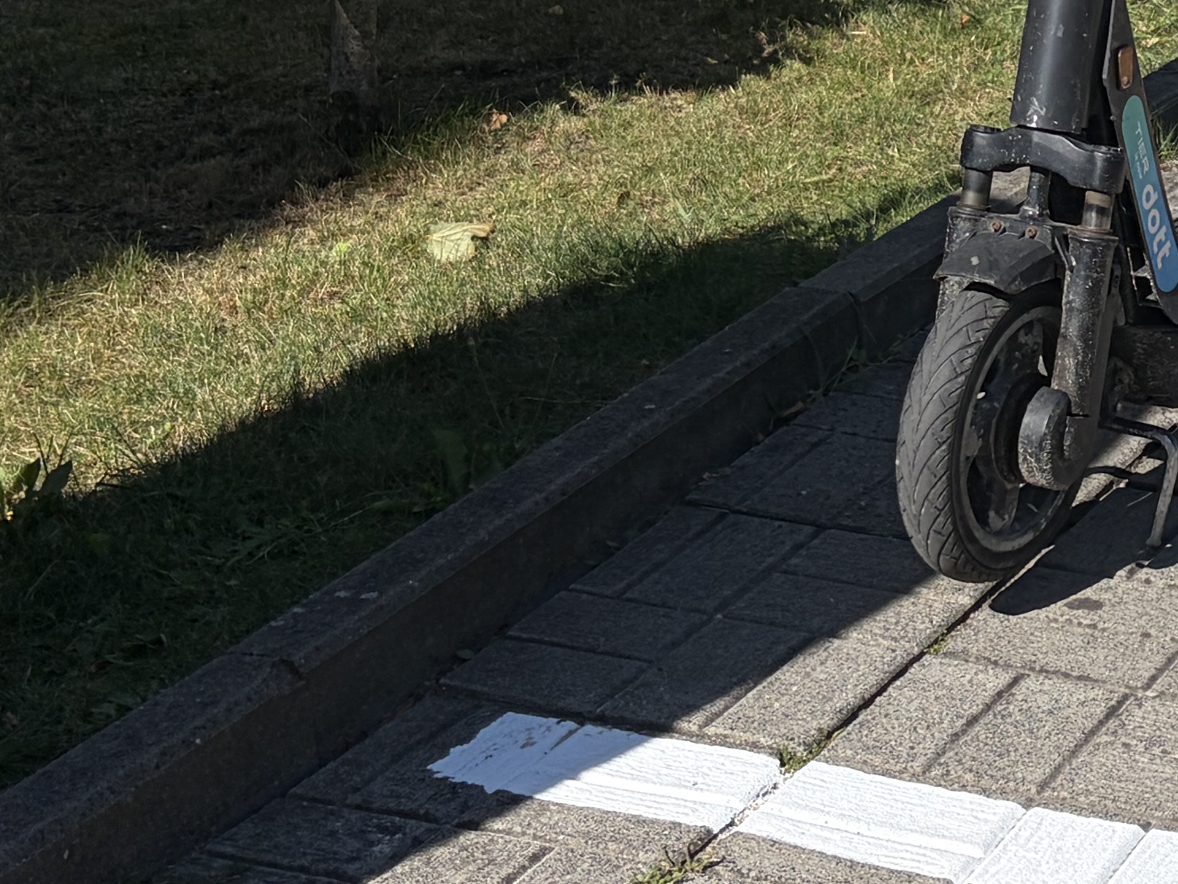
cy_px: 133
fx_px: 3403
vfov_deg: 14.7
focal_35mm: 100
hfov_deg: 18.9
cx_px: 1276
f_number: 1.6
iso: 64
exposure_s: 1/6329
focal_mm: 5.96
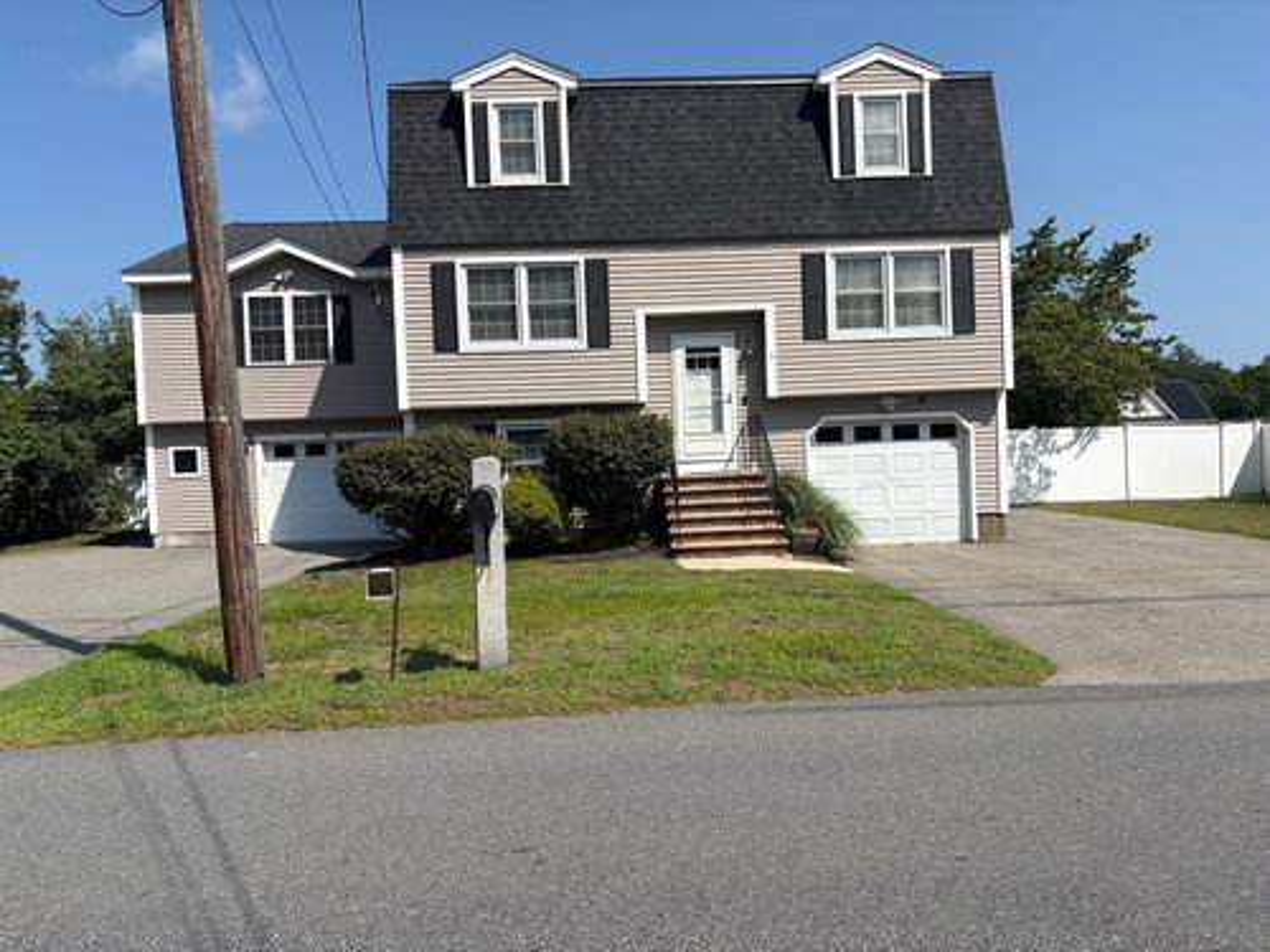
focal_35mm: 26
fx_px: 954
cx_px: 635
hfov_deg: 67.3
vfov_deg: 53.1
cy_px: 476
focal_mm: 5.96
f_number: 1.6
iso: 50
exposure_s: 1/4329
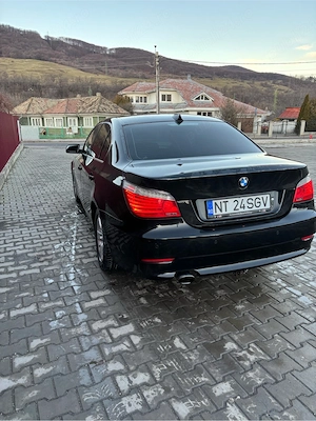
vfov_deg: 67.3
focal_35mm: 26
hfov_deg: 53.1
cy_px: 210
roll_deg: -0.3
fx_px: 316
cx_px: 158
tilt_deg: -15.3
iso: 100
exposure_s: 1/121
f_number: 1.6
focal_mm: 5.96
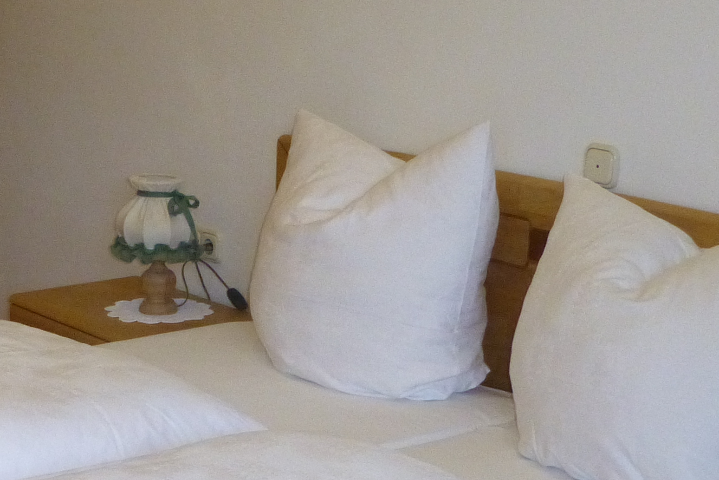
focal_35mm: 87
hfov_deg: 23.2
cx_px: 191
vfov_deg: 15.6
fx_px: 1738
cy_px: 375
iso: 500
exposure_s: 1/60
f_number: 3.6
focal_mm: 5.4
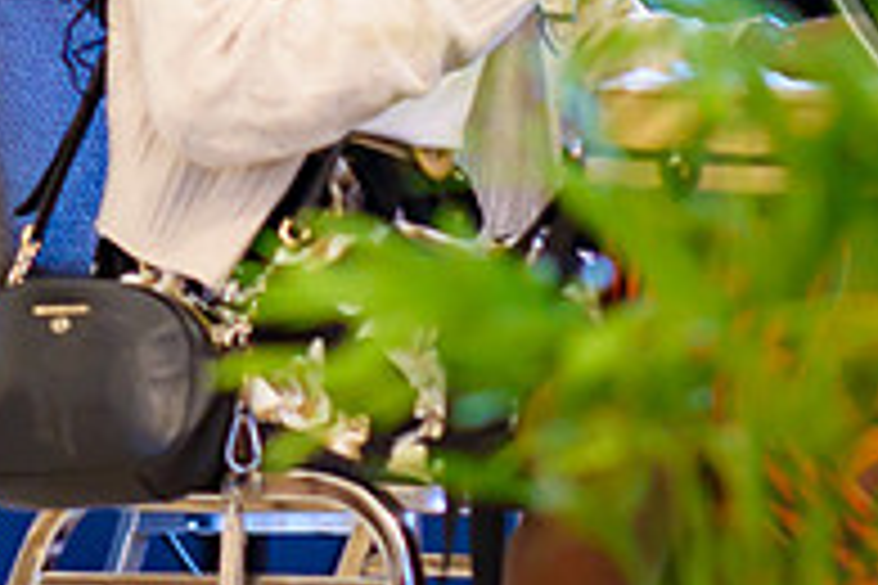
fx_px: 13169
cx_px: 308
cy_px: -145
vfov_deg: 2.5
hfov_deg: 3.8
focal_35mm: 540
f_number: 1.4
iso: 360
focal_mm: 105
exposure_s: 1/100
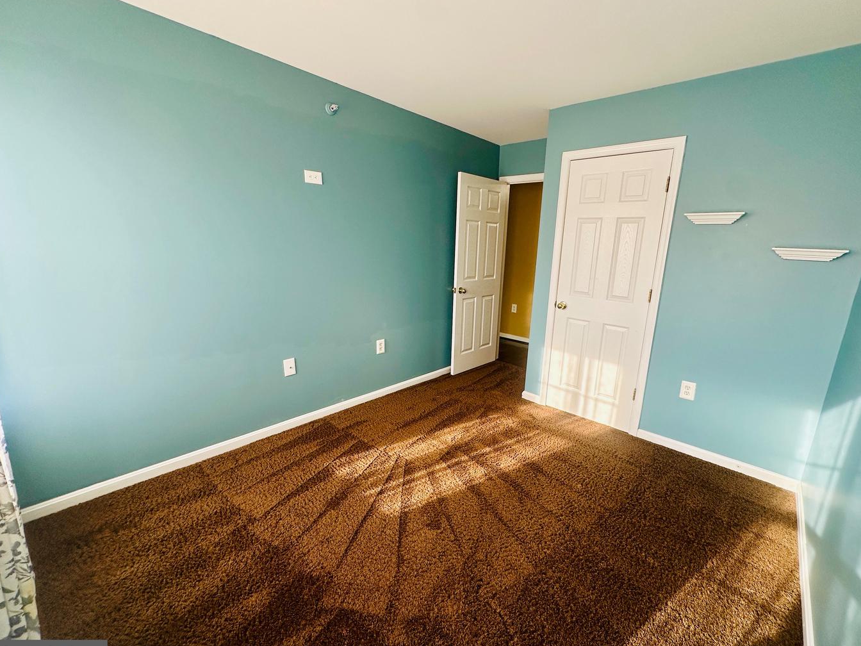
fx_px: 373
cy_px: 331
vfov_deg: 81.7
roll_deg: -2.1
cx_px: 456
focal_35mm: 15
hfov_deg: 98.1
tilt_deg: -12.9
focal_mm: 2.22
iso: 100
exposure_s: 1/99
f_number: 2.2
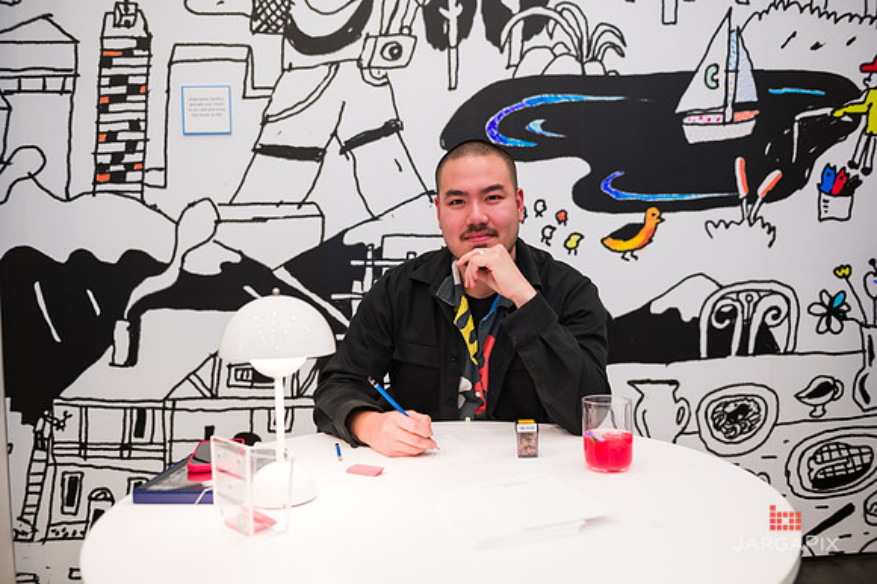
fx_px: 755
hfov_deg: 60.3
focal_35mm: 31
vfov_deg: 42.3
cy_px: 292
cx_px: 438
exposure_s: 1/200
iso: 1600
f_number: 3.2
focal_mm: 31
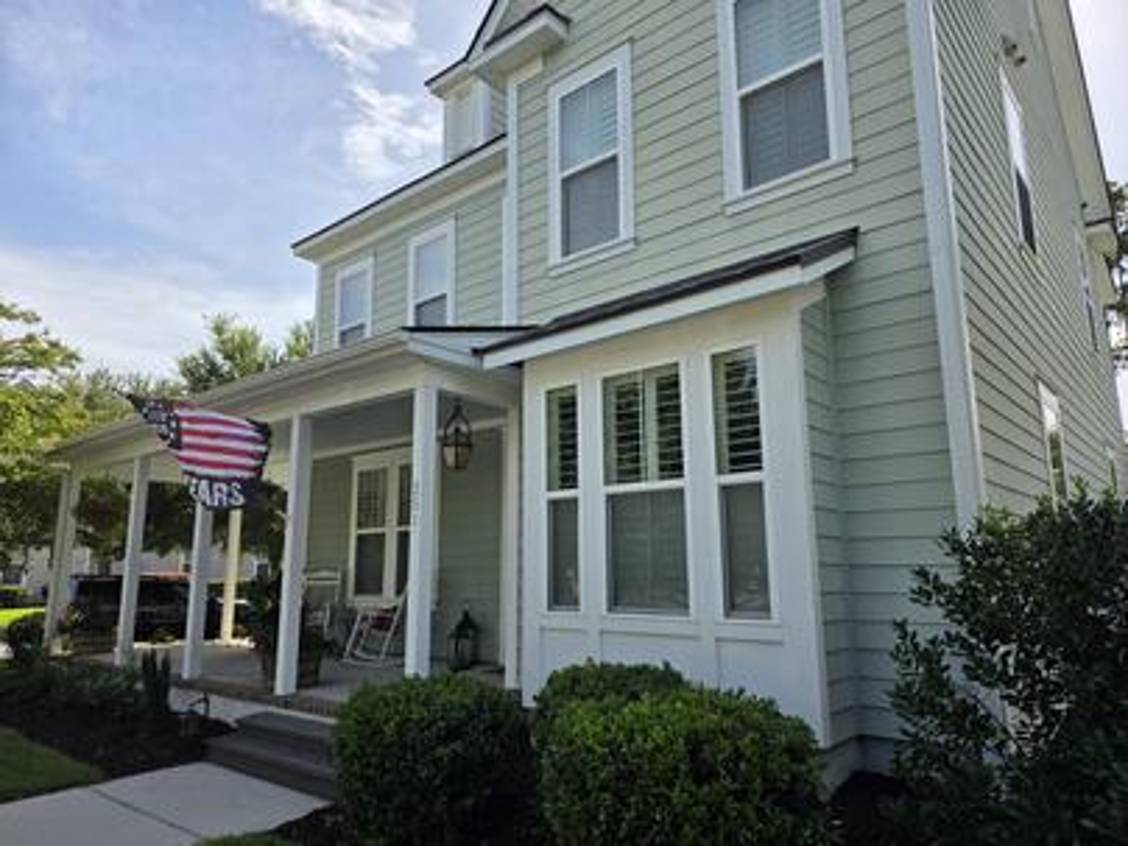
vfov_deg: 58.9
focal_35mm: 23
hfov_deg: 73.9
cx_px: 564
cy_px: 423
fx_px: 749
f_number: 1.7
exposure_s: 1/3697
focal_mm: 6.3
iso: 80
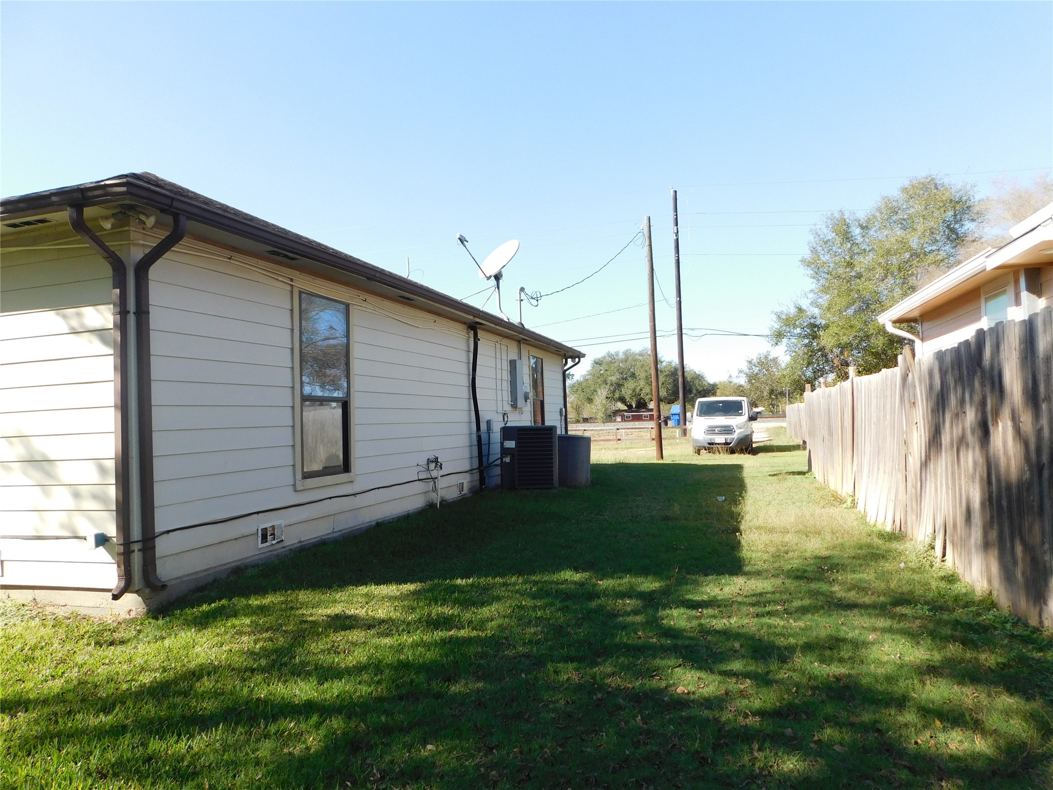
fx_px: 700
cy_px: 395
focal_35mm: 23
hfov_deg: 73.9
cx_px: 526
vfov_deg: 58.9
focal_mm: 4
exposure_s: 1/640
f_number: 3
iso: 125
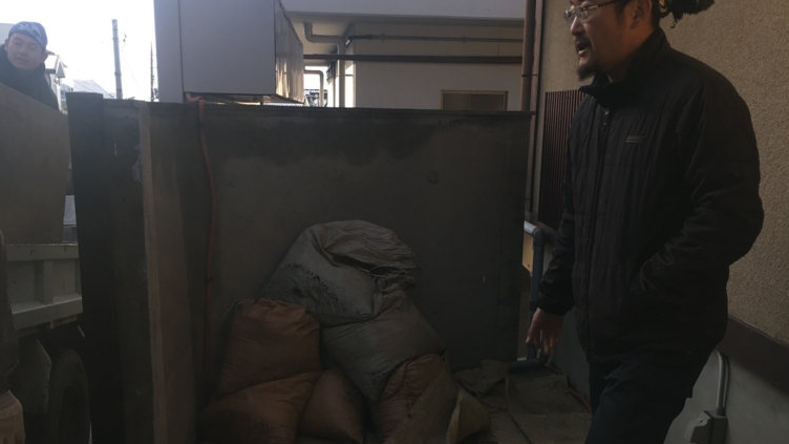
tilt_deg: -14.6
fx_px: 900
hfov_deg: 47.4
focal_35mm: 43
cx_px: 396
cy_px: 363
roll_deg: -0.5
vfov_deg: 27.1
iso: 25
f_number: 2.2
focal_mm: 4.15
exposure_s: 1/331
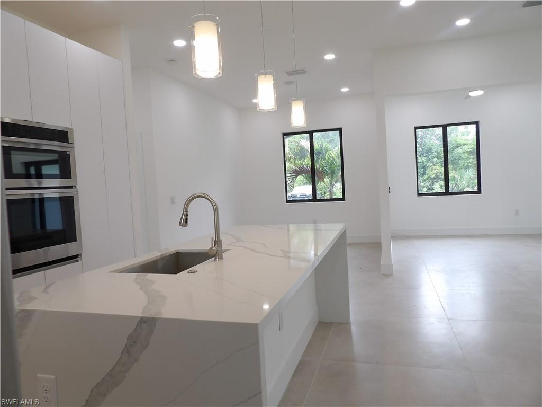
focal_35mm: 24
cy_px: 204
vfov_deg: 56.8
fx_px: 376
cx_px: 271
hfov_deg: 71.6
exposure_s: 1/49
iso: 100
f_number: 3.2
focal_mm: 4.3
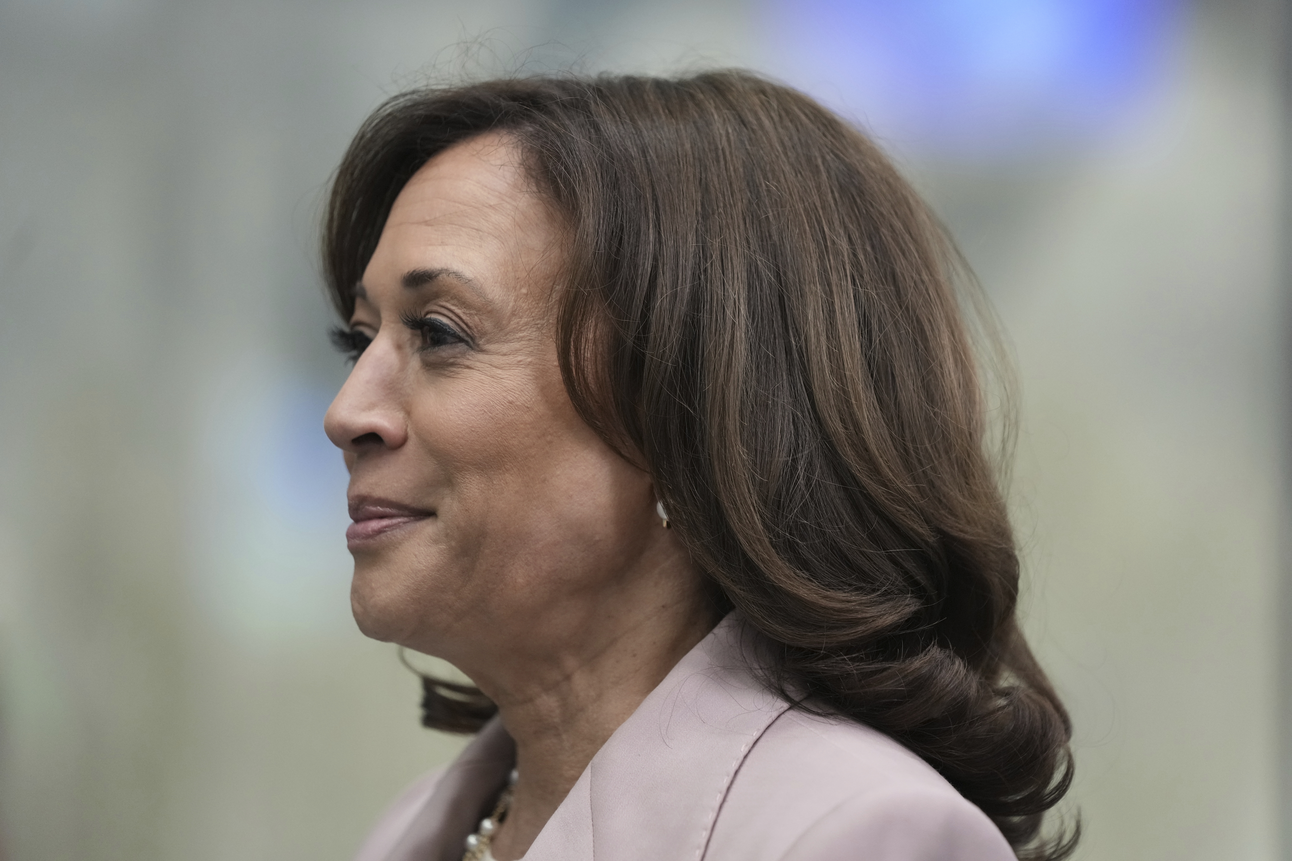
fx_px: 7177
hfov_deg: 10.3
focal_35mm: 200
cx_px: 646
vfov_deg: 6.9
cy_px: 430
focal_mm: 200
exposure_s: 1/100
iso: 3200
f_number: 2.8
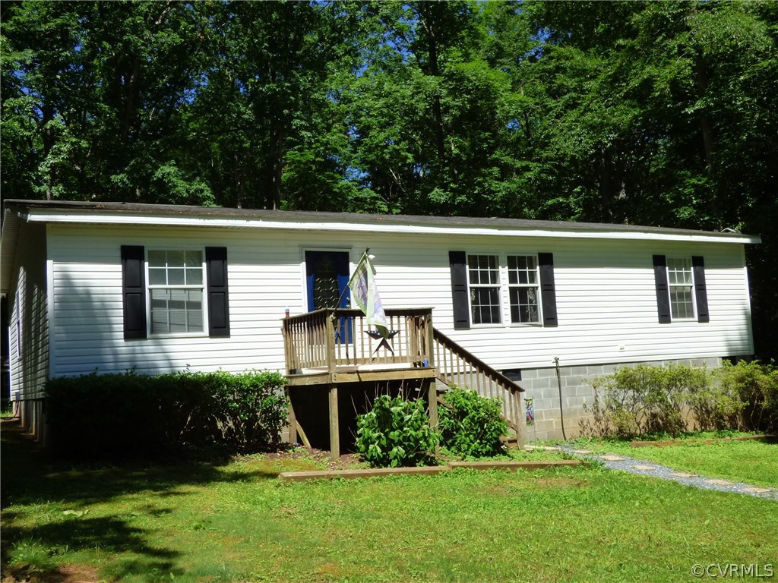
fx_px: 832
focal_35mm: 37
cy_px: 292
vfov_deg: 38.7
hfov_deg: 50.1
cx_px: 389
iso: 200
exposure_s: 1/640
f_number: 5.6
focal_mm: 6.47
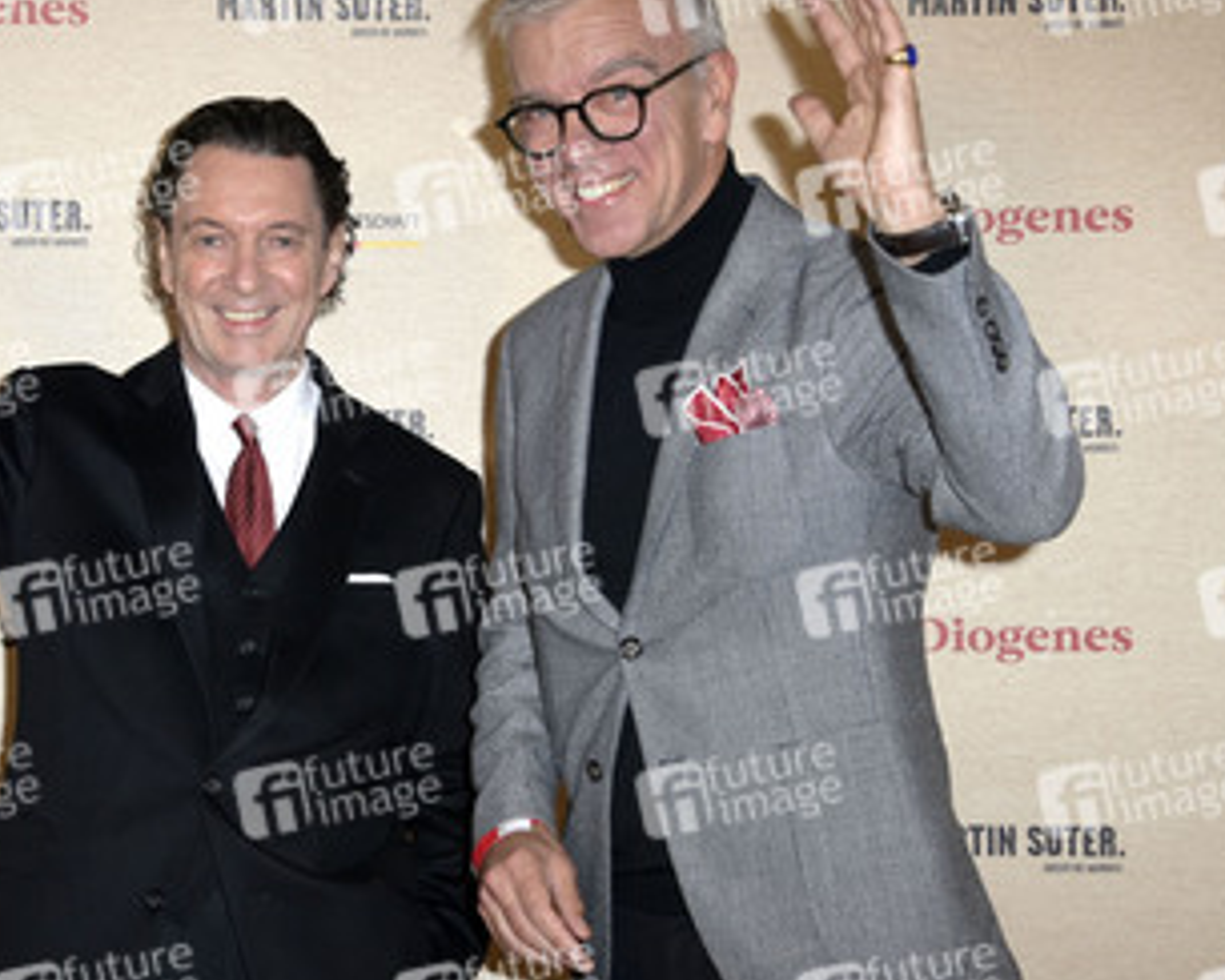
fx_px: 3118
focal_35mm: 86
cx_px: 392
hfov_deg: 22.1
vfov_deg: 17.9
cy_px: 490
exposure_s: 1/250
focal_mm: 62
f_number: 5.6
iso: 400
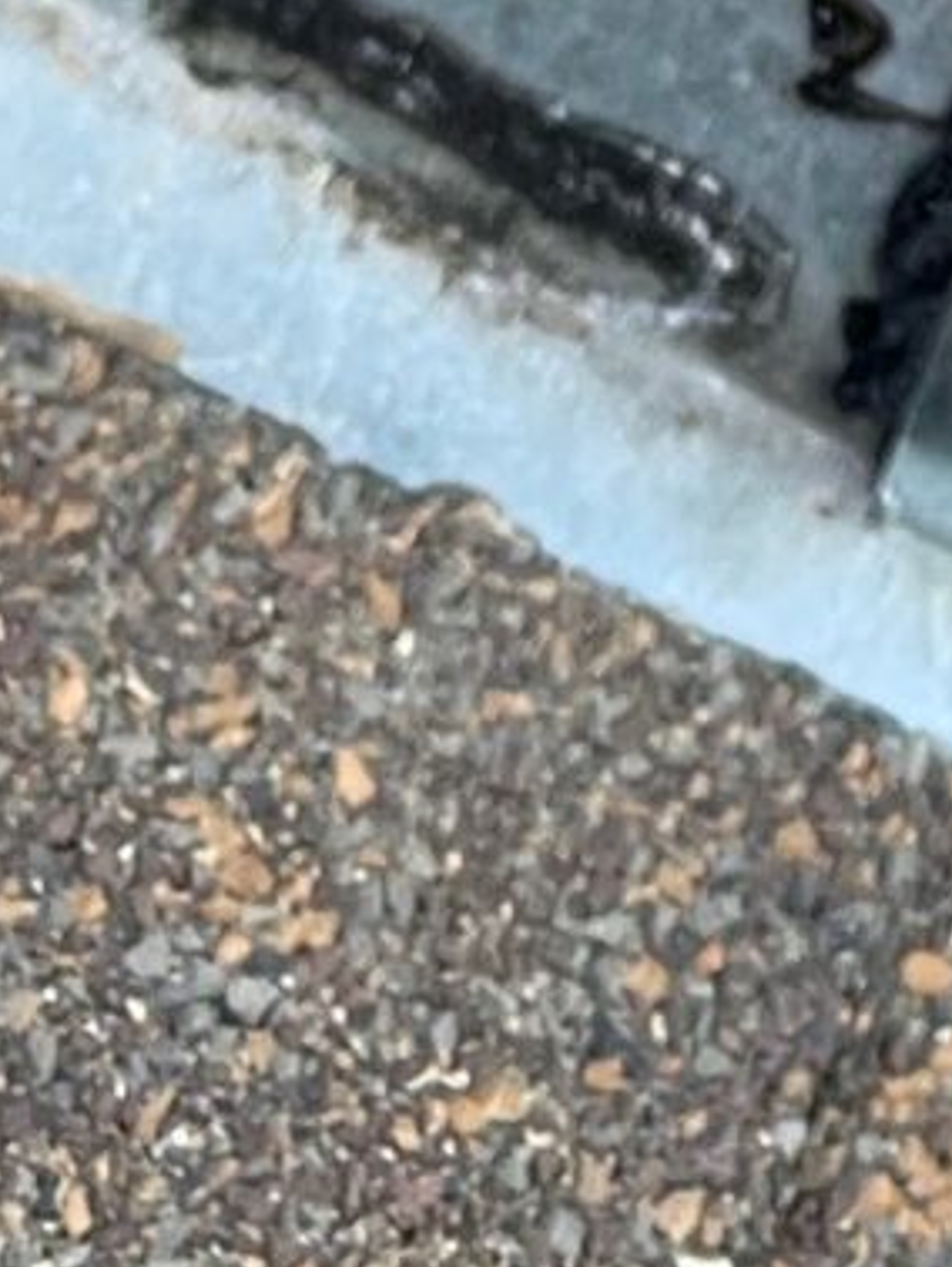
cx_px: 2343
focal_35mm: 176
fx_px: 6446
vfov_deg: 10.5
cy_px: -1130
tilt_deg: -31.1
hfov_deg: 7.8
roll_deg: +13.2
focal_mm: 5.1
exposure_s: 1/87
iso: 125
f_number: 1.6
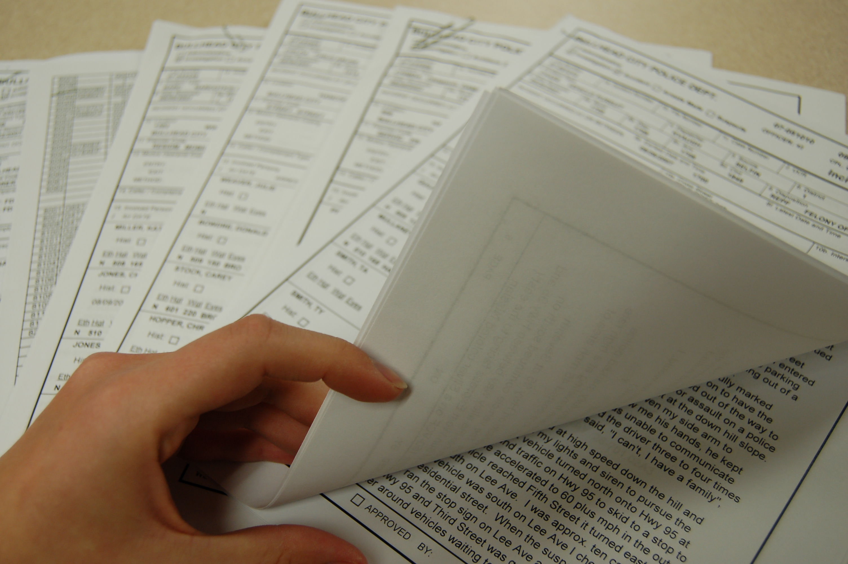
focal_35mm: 39
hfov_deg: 49.6
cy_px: 282
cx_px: 424
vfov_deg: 34.1
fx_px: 918
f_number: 4.2
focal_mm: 26
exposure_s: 1/50
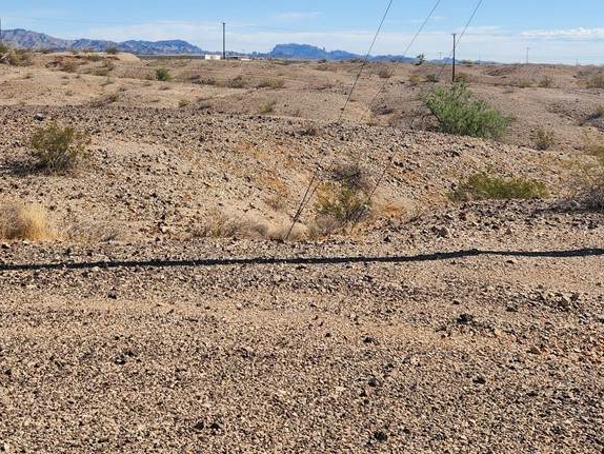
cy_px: 93
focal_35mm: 41
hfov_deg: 45.6
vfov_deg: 34.1
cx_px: 259
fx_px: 716
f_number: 1.8
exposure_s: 1/1809
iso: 20
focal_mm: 5.4
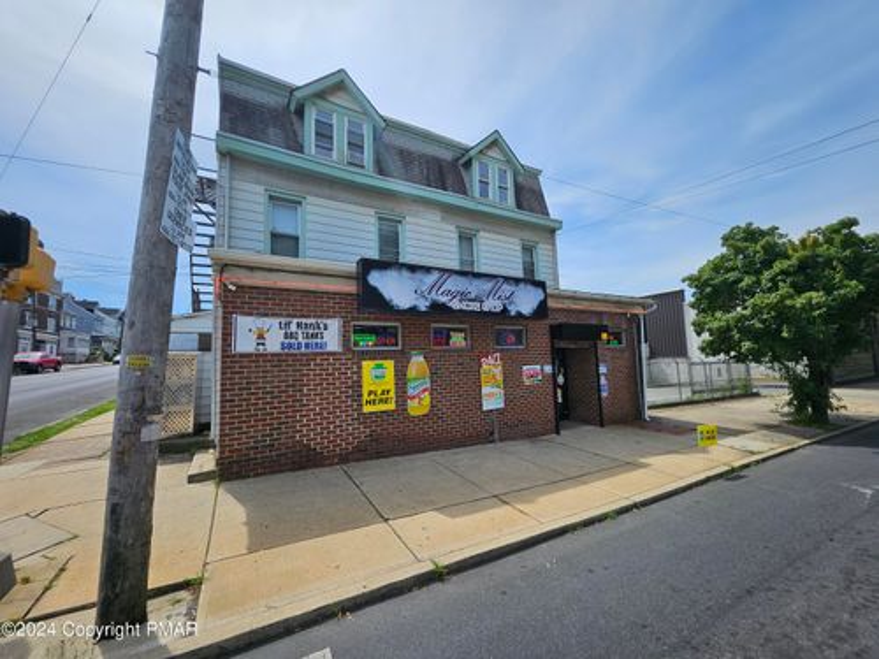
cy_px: 330
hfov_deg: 106.2
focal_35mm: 13
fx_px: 330
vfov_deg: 89.9
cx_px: 440
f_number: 2.2
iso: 32
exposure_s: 1/1542
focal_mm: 1.74
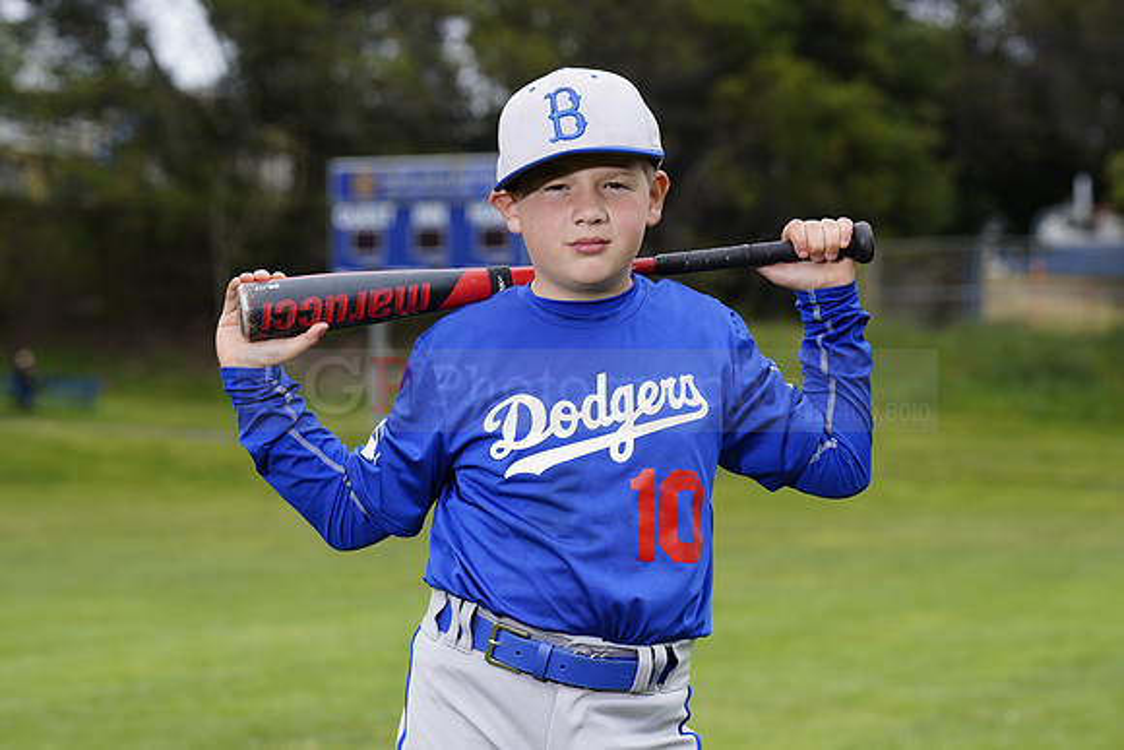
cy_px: 375
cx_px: 562
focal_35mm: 131
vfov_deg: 10.5
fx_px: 4091
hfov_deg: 15.6
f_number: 6.3
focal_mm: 131
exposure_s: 1/250
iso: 100
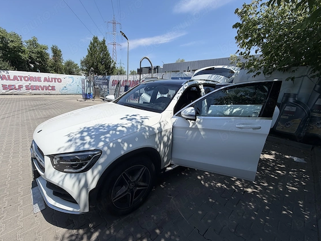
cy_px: 121
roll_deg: -2.3
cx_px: 150
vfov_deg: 81.7
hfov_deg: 98.0
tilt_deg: -15.4
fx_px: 139
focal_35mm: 15
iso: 20
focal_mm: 2.22
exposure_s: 1/830
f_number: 2.2
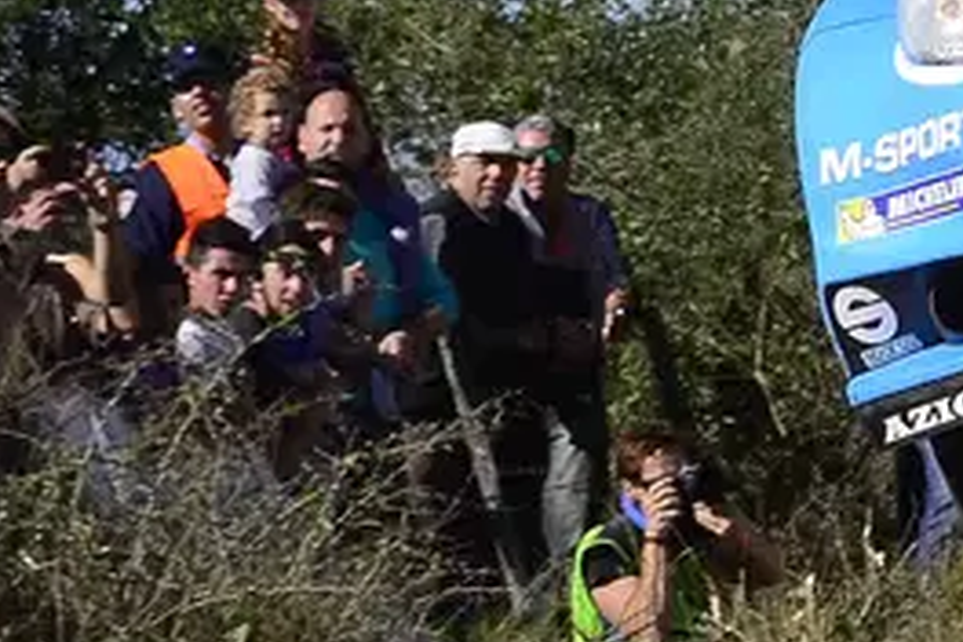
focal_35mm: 669
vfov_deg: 2.1
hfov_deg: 3.1
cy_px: 168
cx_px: 1481
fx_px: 17894
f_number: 7.1
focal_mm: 98
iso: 200
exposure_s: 1/800
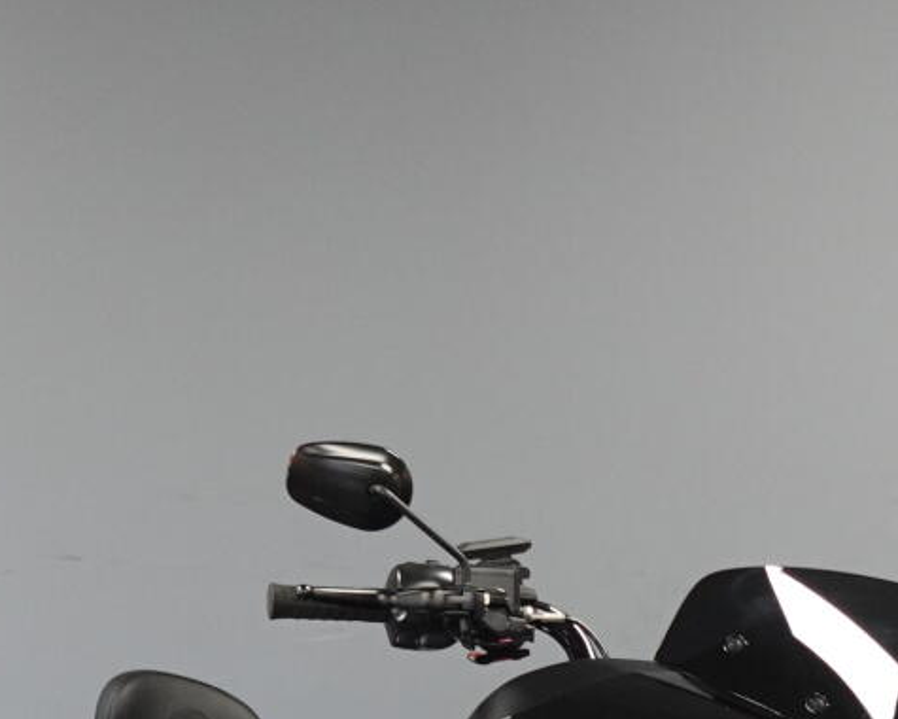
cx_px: 565
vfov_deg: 17.8
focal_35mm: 79
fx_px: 2100
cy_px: 998
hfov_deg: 24.1
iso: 640
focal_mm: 7.6
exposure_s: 1/80
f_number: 2
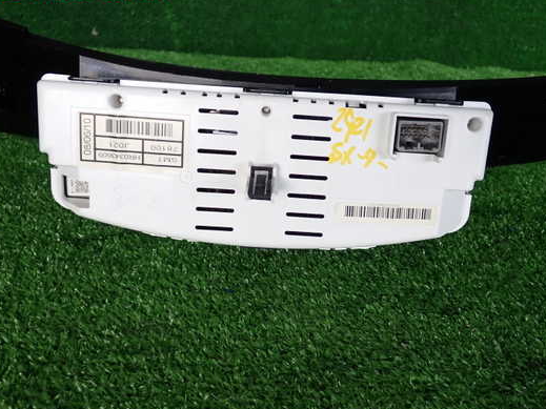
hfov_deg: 50.1
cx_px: 286
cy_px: 216
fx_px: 583
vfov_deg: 38.6
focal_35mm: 37
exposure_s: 1/125
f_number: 2.4
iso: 125
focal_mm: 5.79
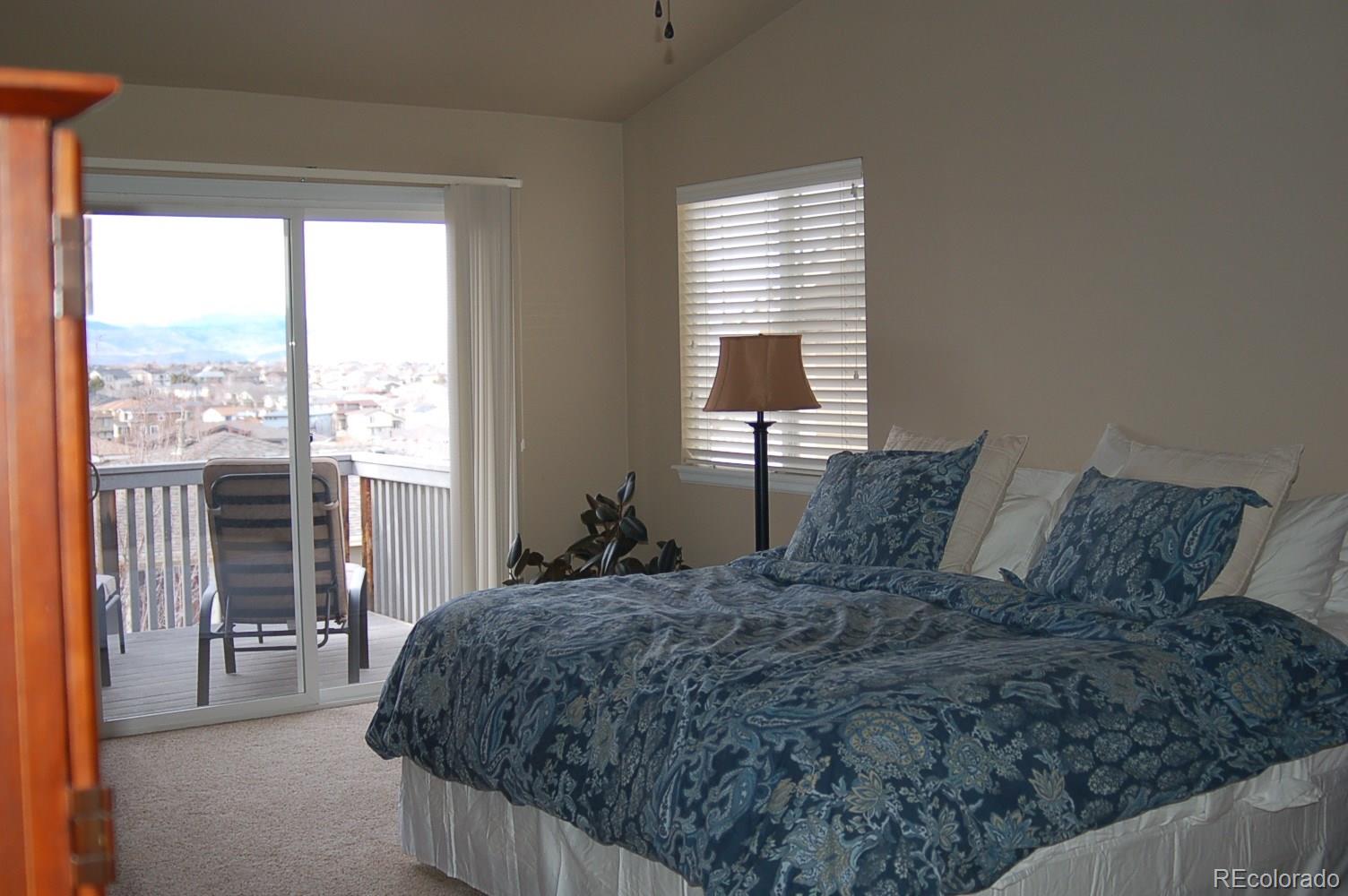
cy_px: 448
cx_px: 674
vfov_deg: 31.8
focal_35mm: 42
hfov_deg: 46.4
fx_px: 1571
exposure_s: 1/320
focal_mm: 28
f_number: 3.3
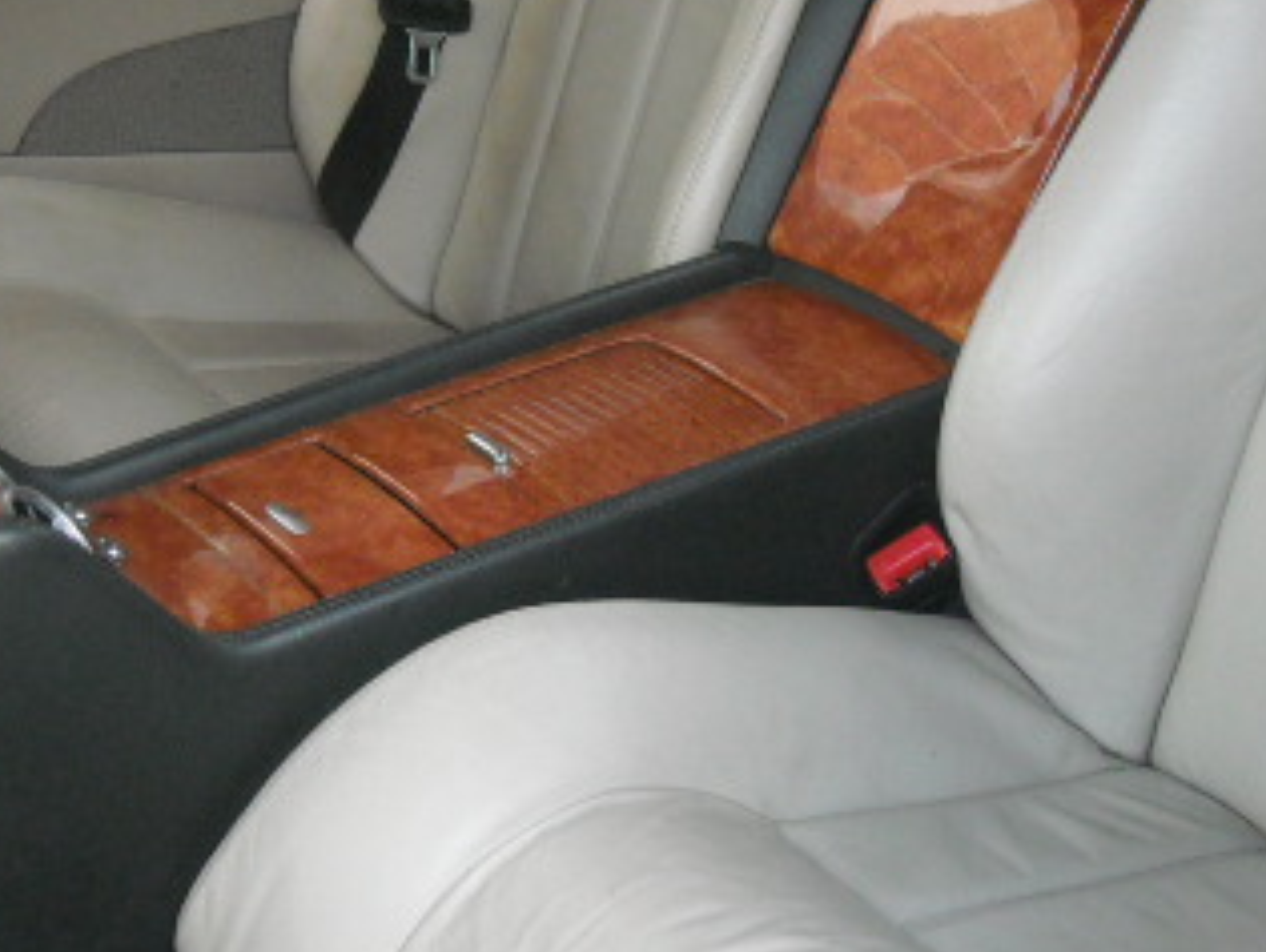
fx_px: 2600
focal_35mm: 71
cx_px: 454
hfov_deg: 27.3
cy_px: 358
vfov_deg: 20.7
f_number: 2.8
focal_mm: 5.7
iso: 475
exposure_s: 1/184
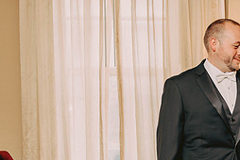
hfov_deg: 26.7
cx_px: 218
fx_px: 487
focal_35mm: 73
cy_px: 100
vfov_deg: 18.7
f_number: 3.5
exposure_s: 1/250
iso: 800
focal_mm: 32
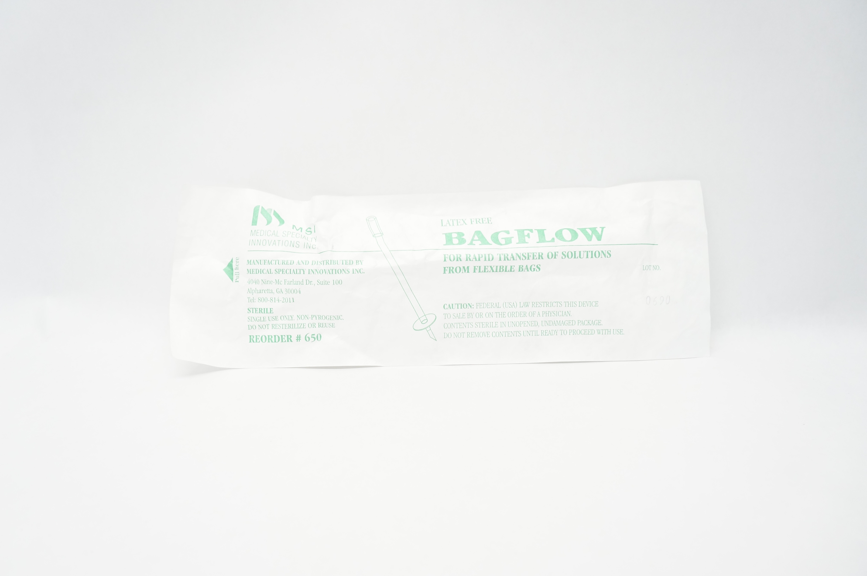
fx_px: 650
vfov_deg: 47.8
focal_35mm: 27
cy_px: 288
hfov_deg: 67.4
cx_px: 434
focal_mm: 18
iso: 800
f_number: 5.6
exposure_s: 1/80
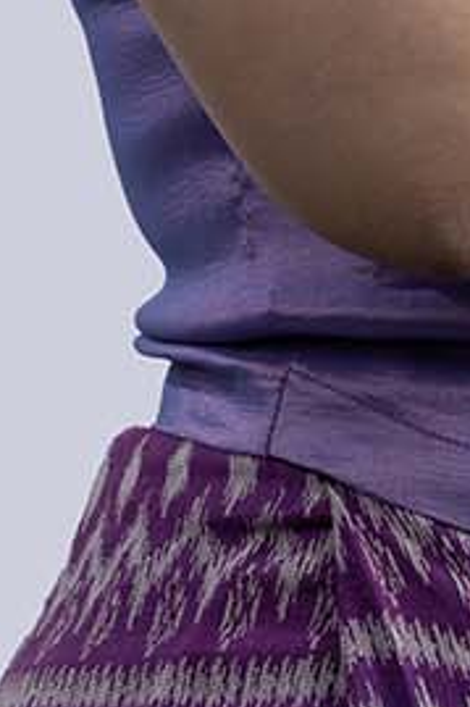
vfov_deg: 3.7
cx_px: 499
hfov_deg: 2.4
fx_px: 11019
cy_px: -260
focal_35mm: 562
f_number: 11
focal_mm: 105
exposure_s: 1/200
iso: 80
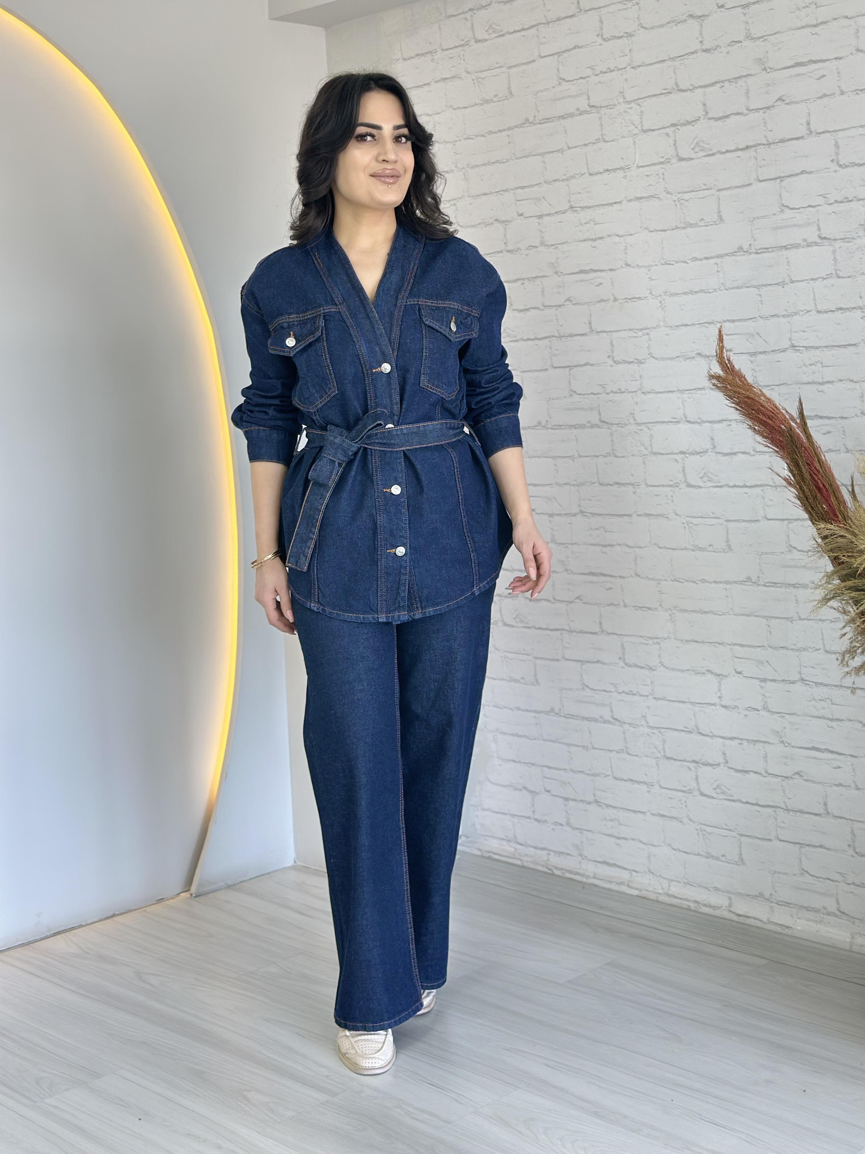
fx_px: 1599
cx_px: 432
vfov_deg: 39.7
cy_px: 577
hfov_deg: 30.3
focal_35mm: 48
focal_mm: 6.86
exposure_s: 1/100
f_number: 1.78
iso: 100
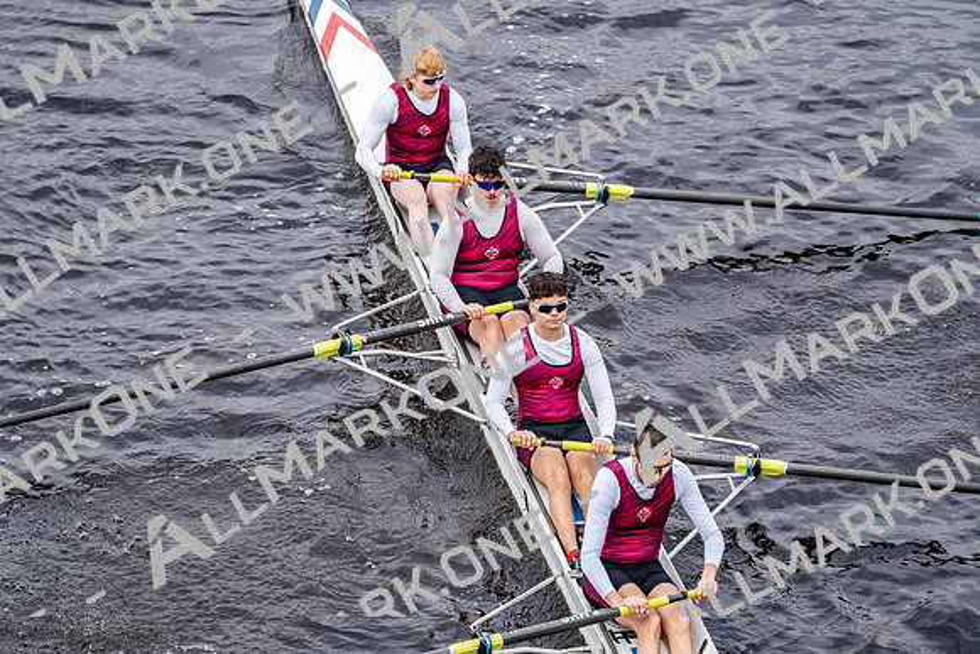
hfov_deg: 10.3
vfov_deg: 6.9
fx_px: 5445
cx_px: 490
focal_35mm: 200
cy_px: 327
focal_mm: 200
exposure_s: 1/2000
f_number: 2.8
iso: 400
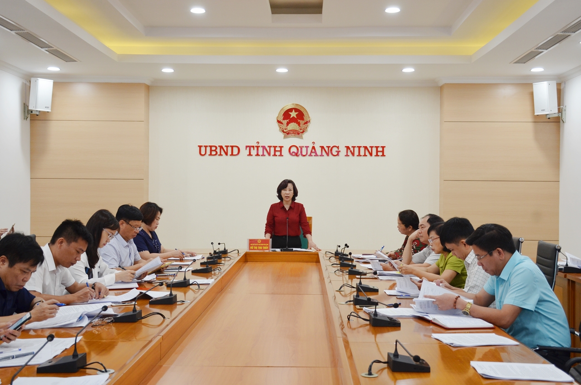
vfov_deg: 32.9
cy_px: 192
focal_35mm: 40
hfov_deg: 48.0
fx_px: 652
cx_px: 290
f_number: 4.5
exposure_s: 1/80
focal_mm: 27
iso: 400
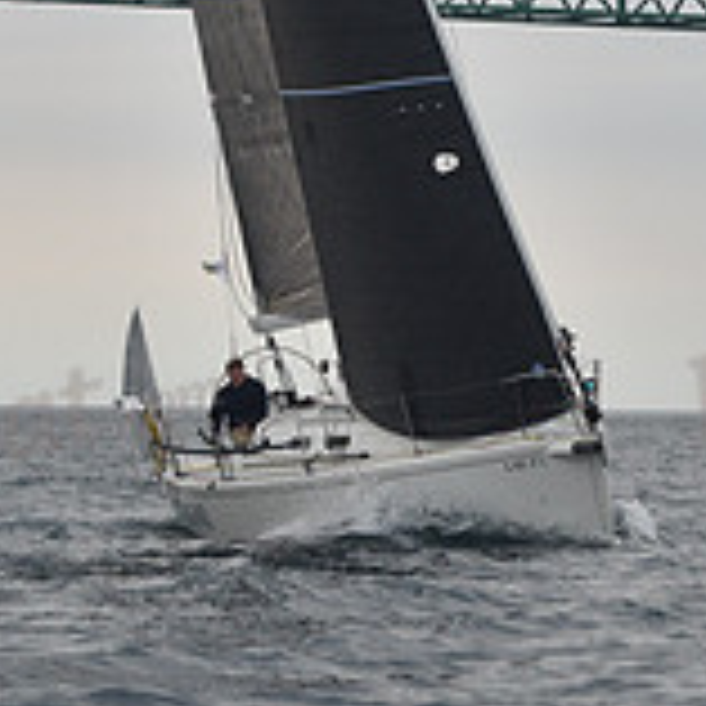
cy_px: -297
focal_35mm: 364
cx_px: 456
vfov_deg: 4.8
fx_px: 8399
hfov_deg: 4.8
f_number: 3.2
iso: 500
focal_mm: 116
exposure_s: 1/640
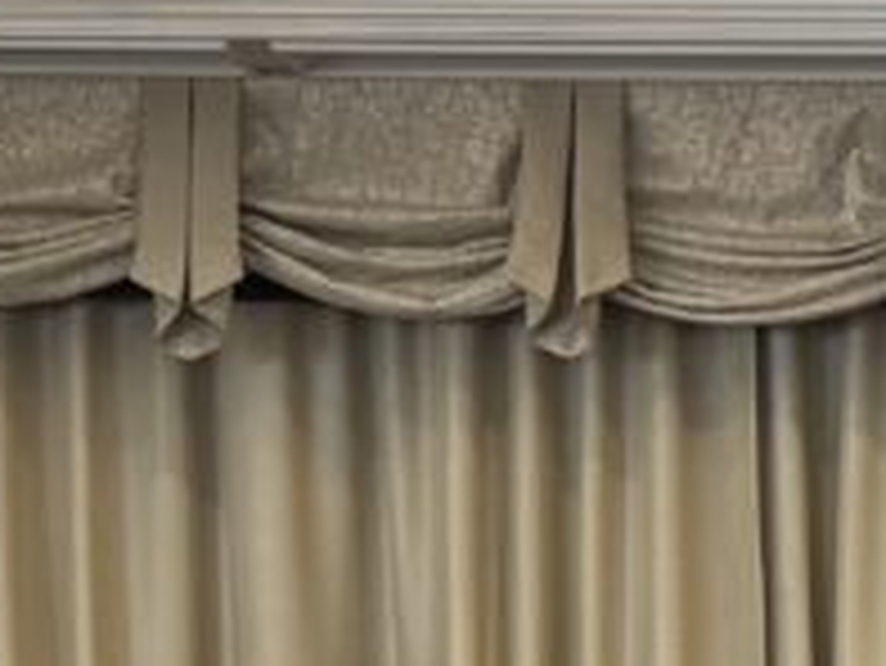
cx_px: 1084
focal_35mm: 156
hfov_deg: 12.3
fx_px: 3995
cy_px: 724
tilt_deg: +0.5
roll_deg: -0.5
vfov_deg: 9.4
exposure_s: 1/40
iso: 640
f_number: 1.78
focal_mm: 6.76
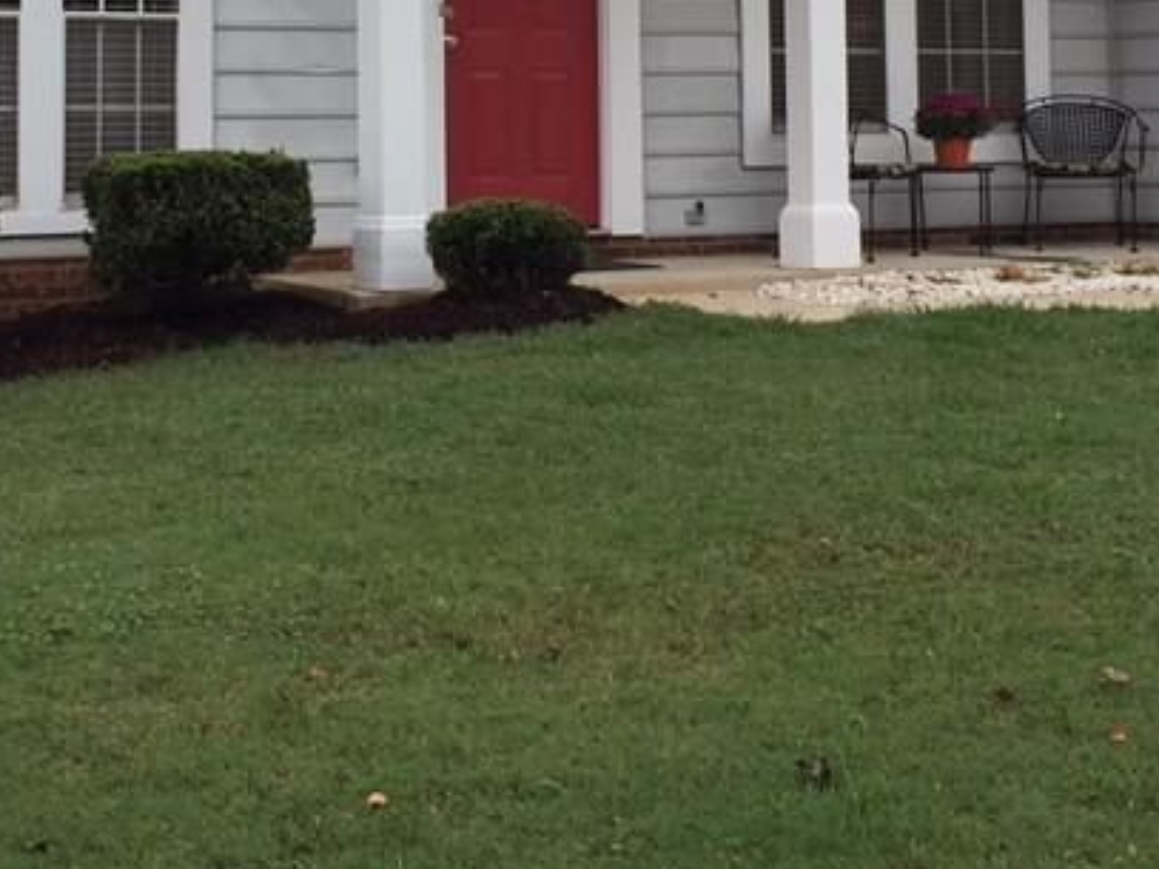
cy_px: -51
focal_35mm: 73
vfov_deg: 19.4
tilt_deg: +4.6
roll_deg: -0.1
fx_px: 2443
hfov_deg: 26.6
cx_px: 476
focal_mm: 4.15
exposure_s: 1/460
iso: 32
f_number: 2.2
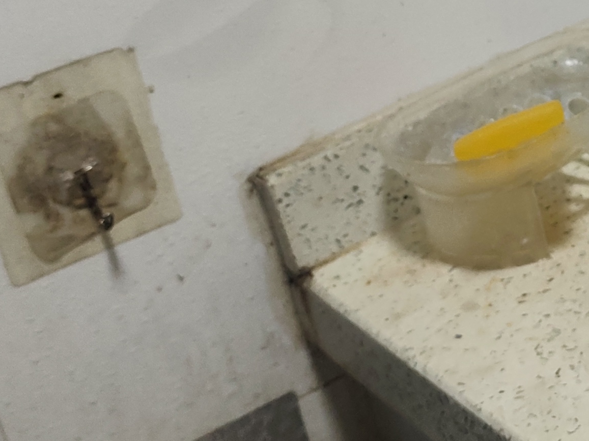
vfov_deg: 17.0
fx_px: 1446
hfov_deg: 22.0
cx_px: 615
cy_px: -5
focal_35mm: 85
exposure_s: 1/50
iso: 1000
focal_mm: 5.84
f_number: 1.6
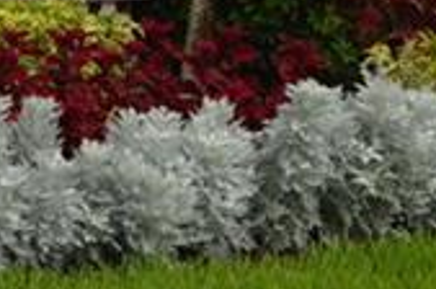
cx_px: -684
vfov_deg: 5.6
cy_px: -361
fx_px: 2853
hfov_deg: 8.0
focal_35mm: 236
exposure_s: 1/200
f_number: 9
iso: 100
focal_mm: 26
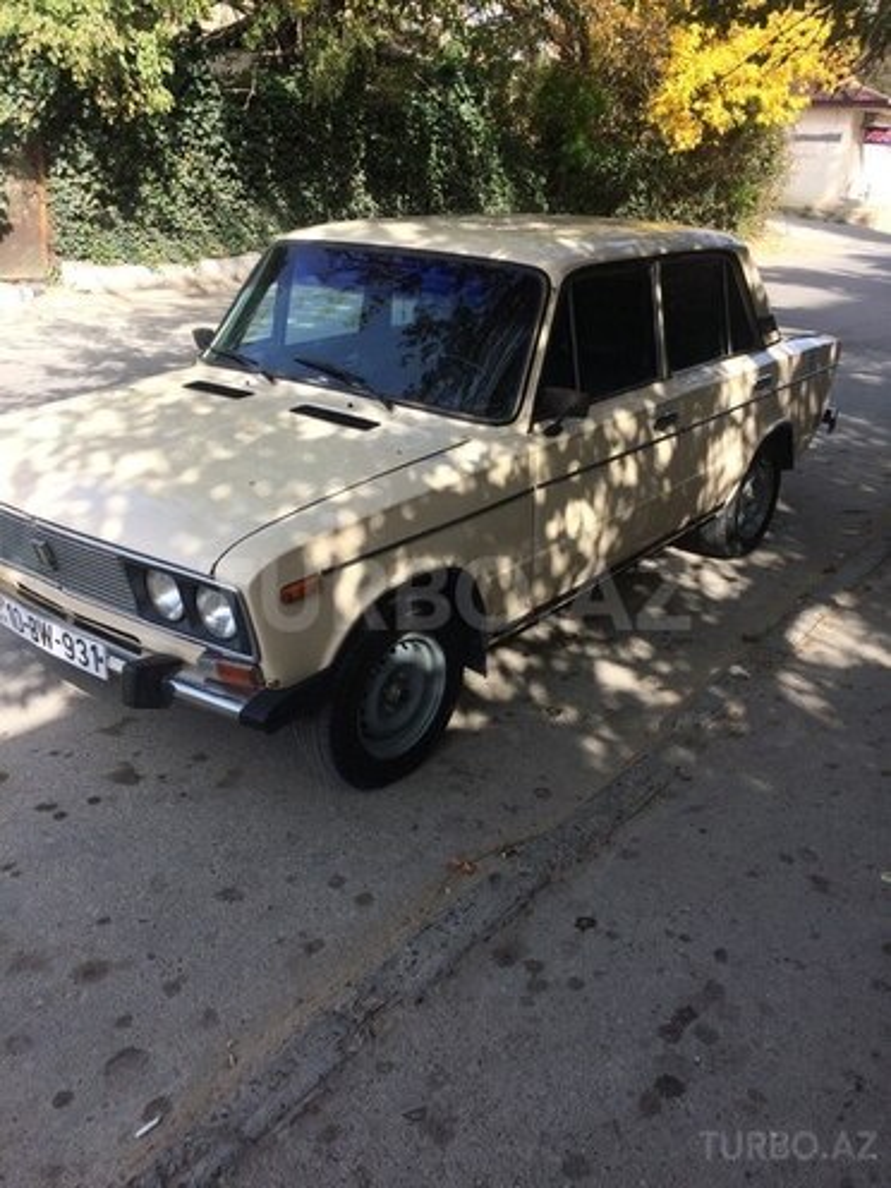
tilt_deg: -23.8
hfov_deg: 48.2
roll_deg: -1.6
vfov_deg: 61.7
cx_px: 446
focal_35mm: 29
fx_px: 995
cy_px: 594
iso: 32
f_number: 2.2
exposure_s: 1/641
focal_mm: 4.15
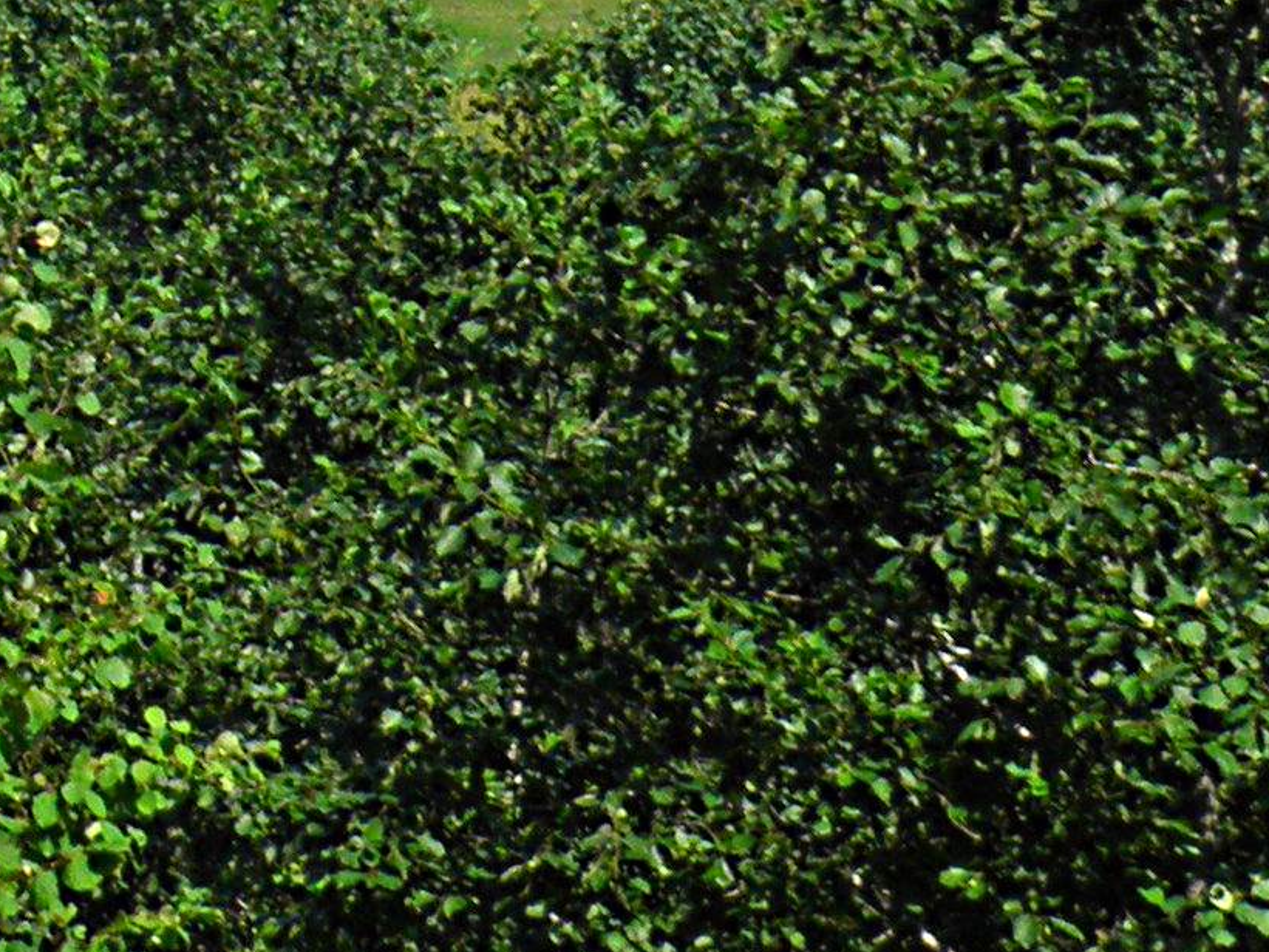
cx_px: -1451
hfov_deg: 7.4
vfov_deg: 5.6
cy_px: -1127
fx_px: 9386
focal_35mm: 256
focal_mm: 8.9
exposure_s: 1/250
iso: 50
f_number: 5.5
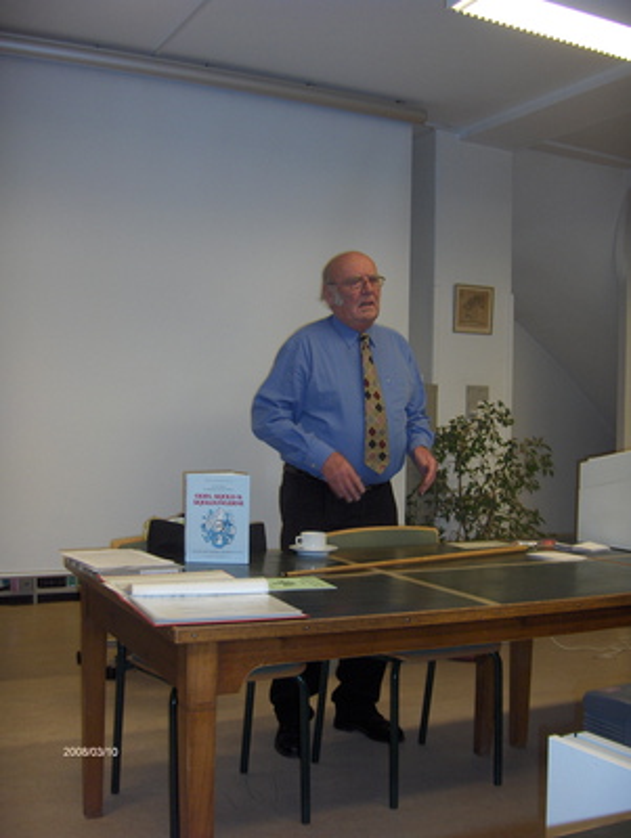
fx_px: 946
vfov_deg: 47.8
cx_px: 316
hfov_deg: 36.9
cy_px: 419
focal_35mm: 39
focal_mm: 8
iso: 100
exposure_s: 1/60
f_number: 2.8
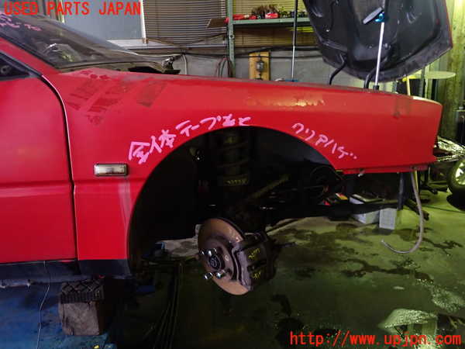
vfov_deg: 46.8
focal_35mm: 30
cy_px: 174
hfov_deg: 60.0
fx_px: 403
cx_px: 232
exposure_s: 1/30
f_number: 2.3
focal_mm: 5.4
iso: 500
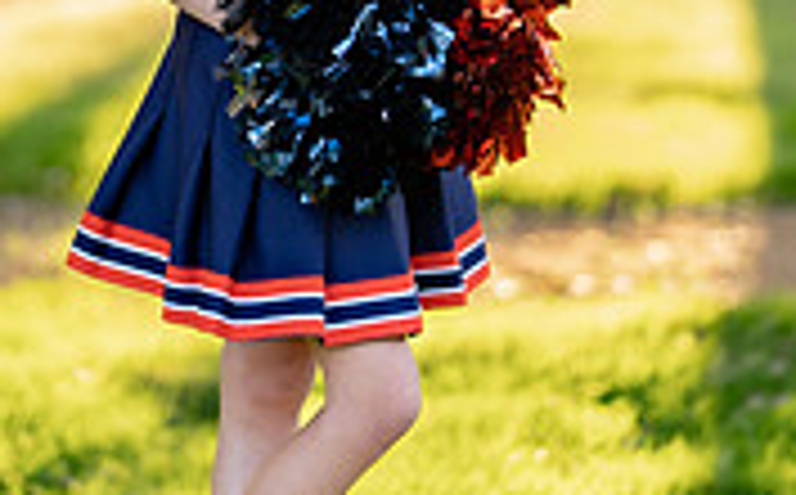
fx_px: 4440
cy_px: -47
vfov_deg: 6.3
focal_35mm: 205
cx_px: 295
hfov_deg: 10.2
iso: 100
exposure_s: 1/400
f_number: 1.2
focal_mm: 50
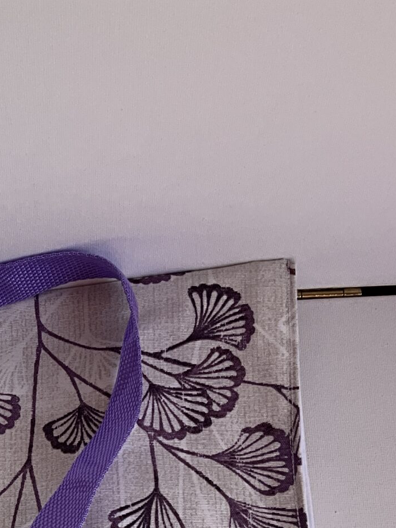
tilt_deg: -65.4
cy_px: 572
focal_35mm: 79
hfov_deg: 17.6
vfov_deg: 23.3
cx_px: -111
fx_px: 1205
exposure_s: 1/419
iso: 25
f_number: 1.8
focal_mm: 3
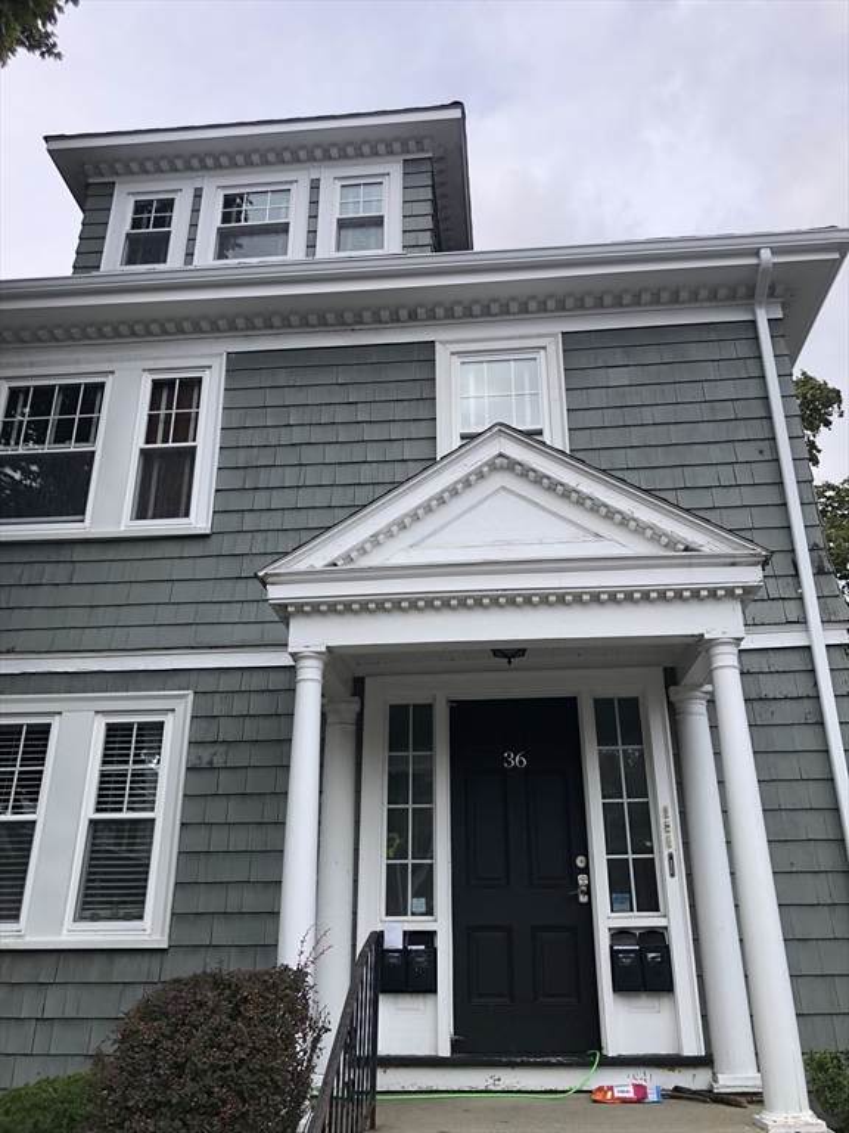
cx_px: 424
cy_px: 566
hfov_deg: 49.7
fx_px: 916
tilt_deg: +24.9
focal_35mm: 28
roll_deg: -0.3
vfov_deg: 63.4
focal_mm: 3.99
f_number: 1.8
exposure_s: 1/852
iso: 20
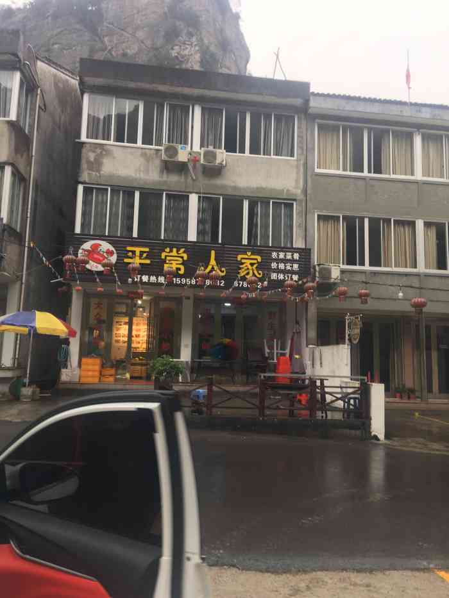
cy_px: 299
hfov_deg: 48.2
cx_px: 224
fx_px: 501
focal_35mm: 29
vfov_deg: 61.7
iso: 25
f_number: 2.2
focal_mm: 4.15
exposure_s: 1/50
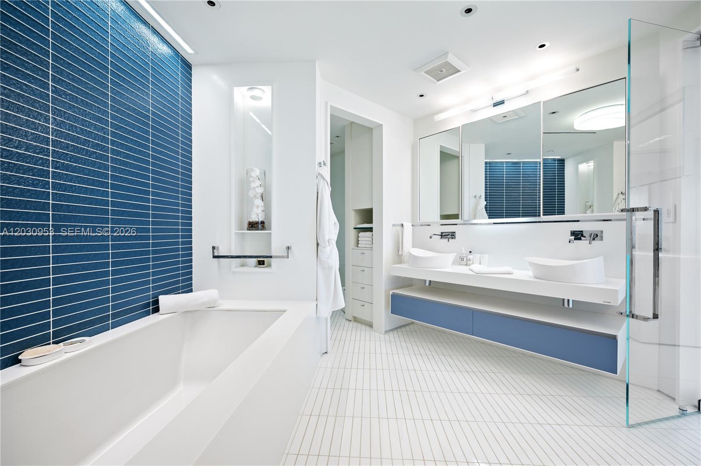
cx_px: 350
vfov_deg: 77.2
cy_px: 233
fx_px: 292
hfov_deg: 100.5
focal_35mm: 15
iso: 200
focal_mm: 15
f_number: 4
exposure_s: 1/60
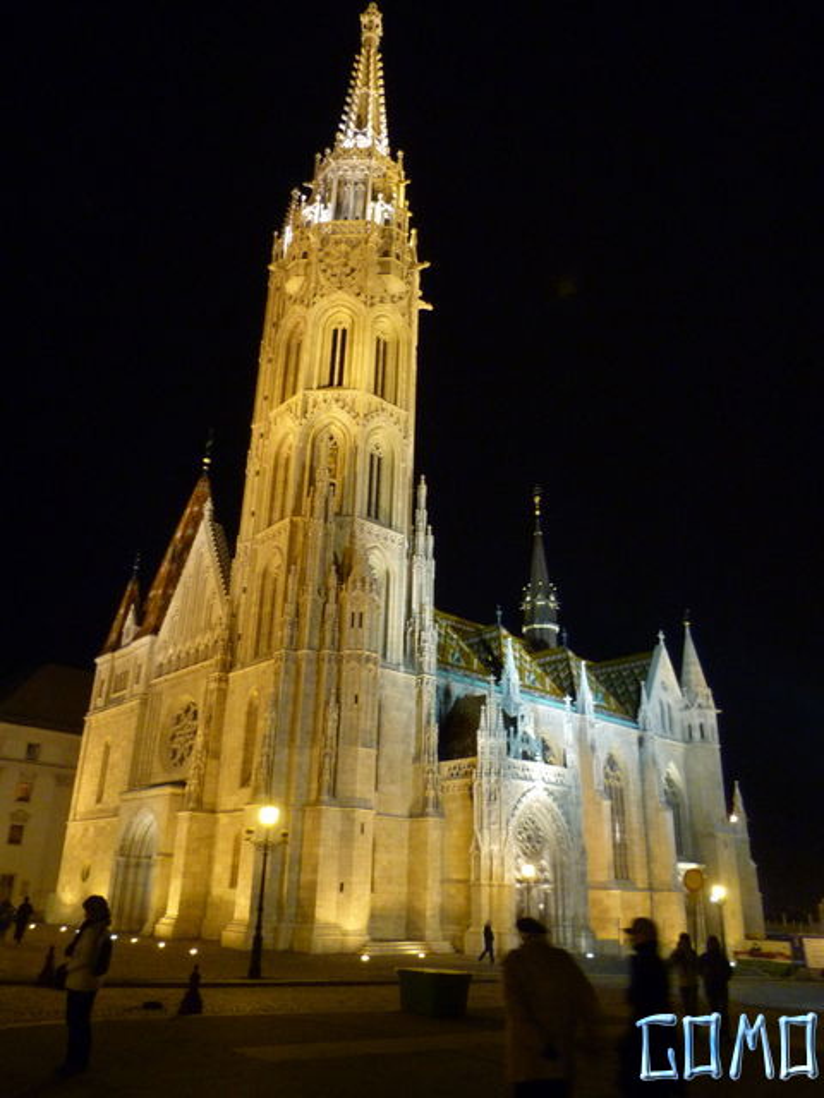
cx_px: 412
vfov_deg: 69.4
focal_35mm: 25
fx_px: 793
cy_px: 549
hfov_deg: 54.9
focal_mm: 4.5
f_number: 2.8
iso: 400
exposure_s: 1/10
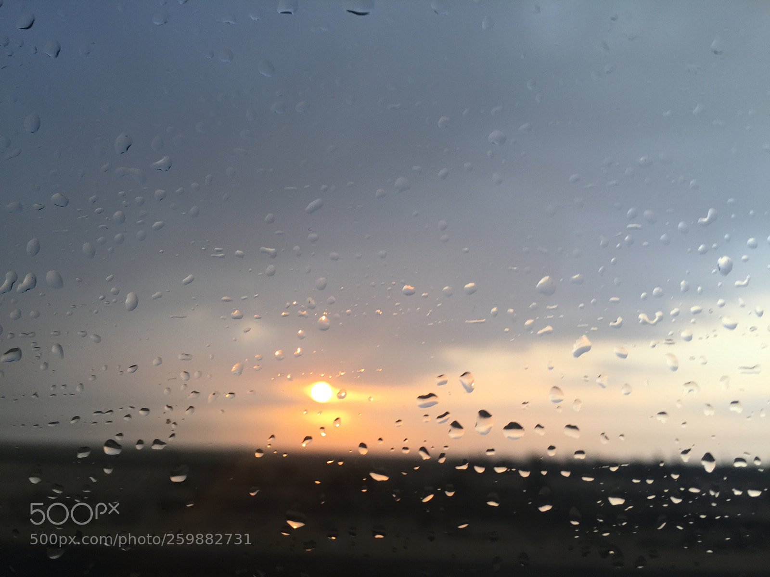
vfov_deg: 48.2
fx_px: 645
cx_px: 385
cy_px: 288
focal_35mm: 29
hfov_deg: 61.7
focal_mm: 4.15
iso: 32
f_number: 2.2
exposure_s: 1/100
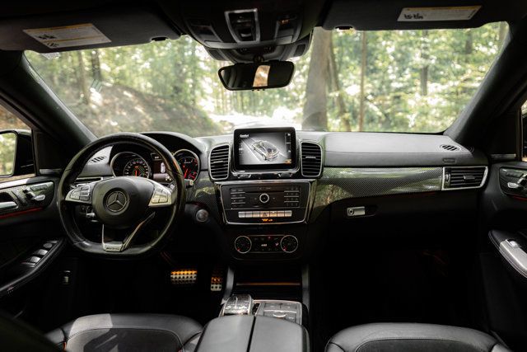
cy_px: 176
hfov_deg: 73.7
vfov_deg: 53.2
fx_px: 351
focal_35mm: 24
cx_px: 264
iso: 1250
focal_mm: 24
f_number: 2.8
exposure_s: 1/200
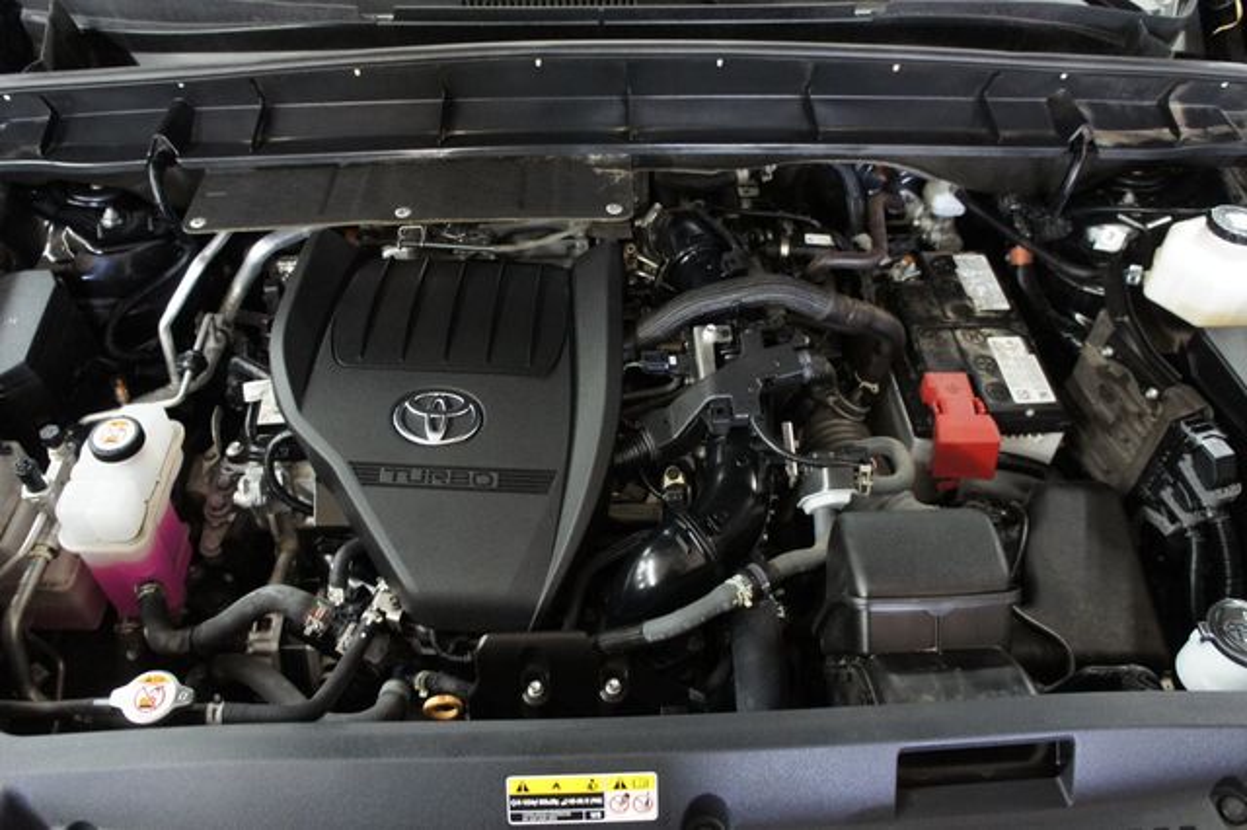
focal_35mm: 27
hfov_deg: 67.4
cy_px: 415
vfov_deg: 47.9
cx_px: 624
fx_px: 935
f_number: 3.5
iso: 1600
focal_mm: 18
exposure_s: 1/25
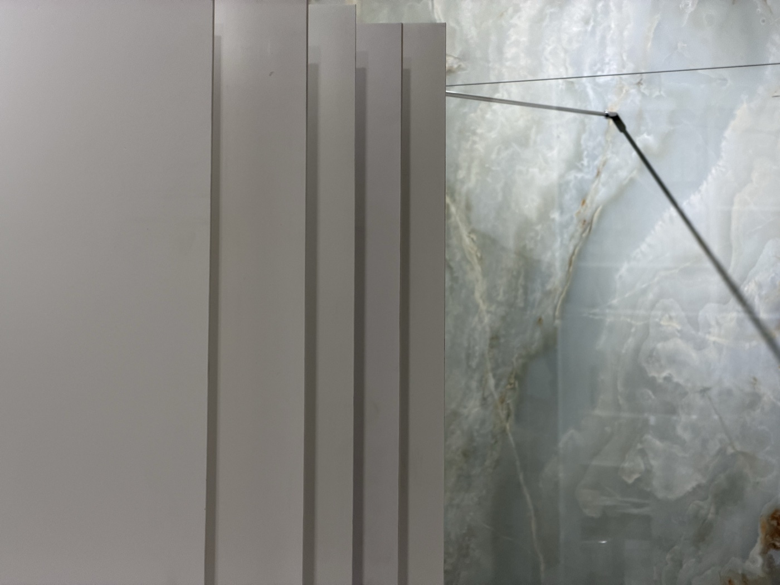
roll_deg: -0.4
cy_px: 292
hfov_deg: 19.6
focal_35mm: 100
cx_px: 390
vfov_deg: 14.8
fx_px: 2253
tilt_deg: -0.3
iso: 160
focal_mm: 16.89
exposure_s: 1/100
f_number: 2.8
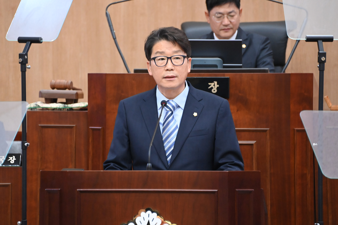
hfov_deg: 9.0
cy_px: 112
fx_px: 2159
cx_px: 169
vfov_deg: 6.0
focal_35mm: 230
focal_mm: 230
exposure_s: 1/160
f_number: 5.6
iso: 8000
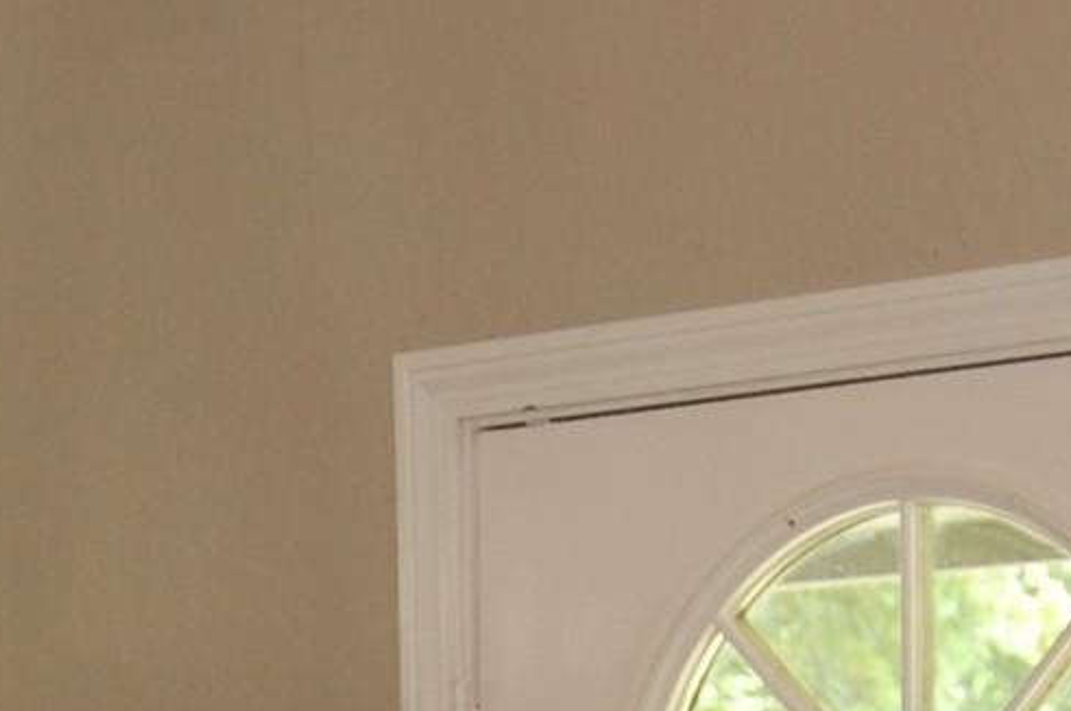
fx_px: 5736
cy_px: 1443
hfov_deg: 10.6
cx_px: 62
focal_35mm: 193
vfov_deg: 6.8
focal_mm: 31
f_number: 4.5
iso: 400
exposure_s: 1/60
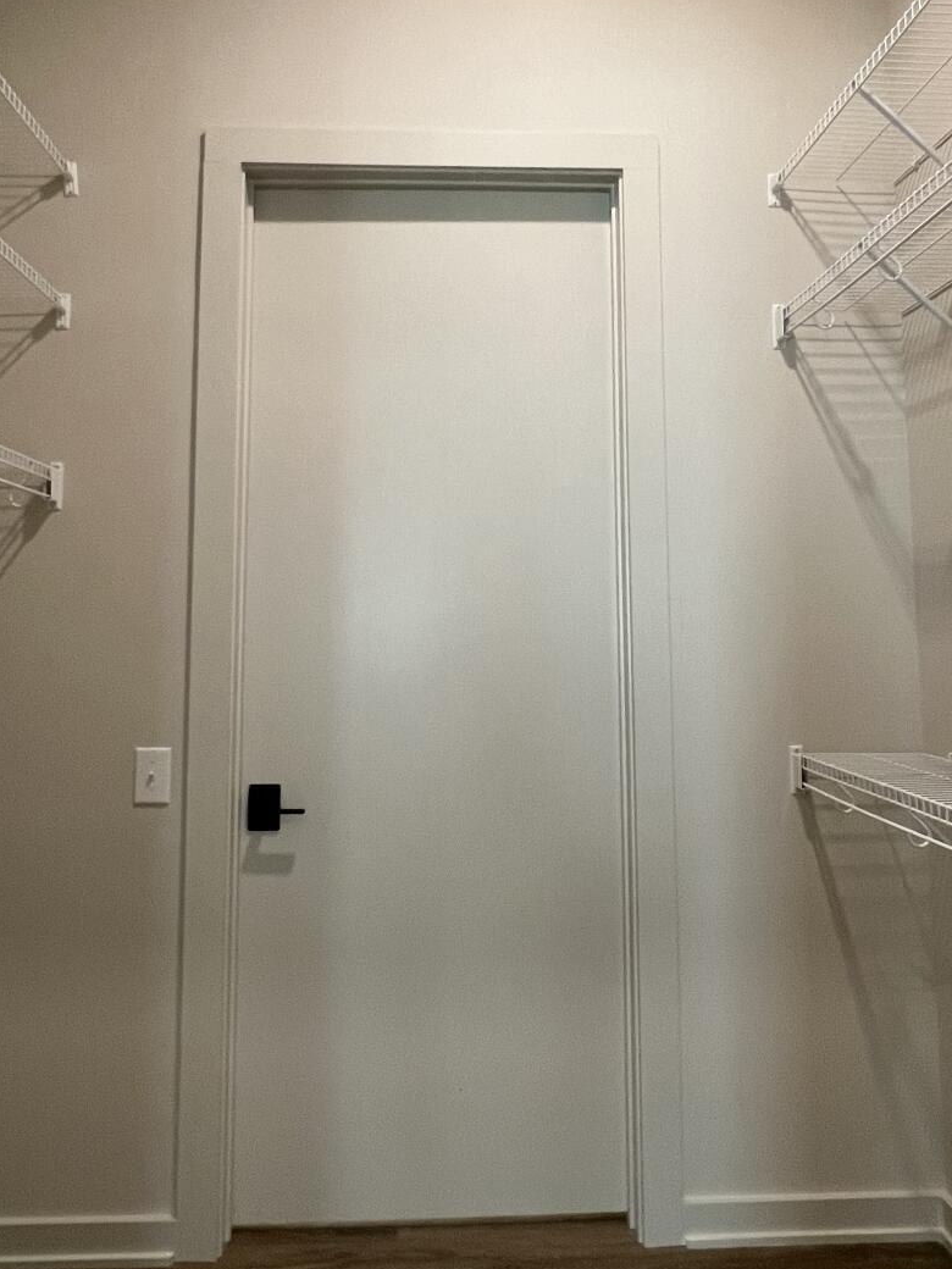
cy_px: 526
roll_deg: -0.7
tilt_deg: +5.6
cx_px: 461
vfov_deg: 68.9
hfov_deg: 54.9
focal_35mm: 25
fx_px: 917
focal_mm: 1.57
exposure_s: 1/60
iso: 200
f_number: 1.8
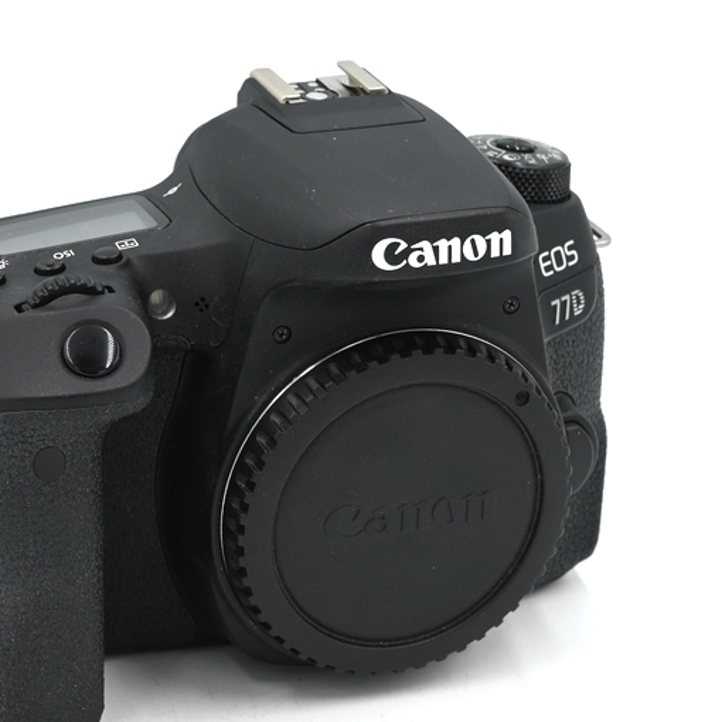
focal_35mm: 125
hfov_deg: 13.9
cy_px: 383
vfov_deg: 14.0
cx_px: 290
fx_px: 2950
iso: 200
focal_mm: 50
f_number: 10
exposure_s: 1/80
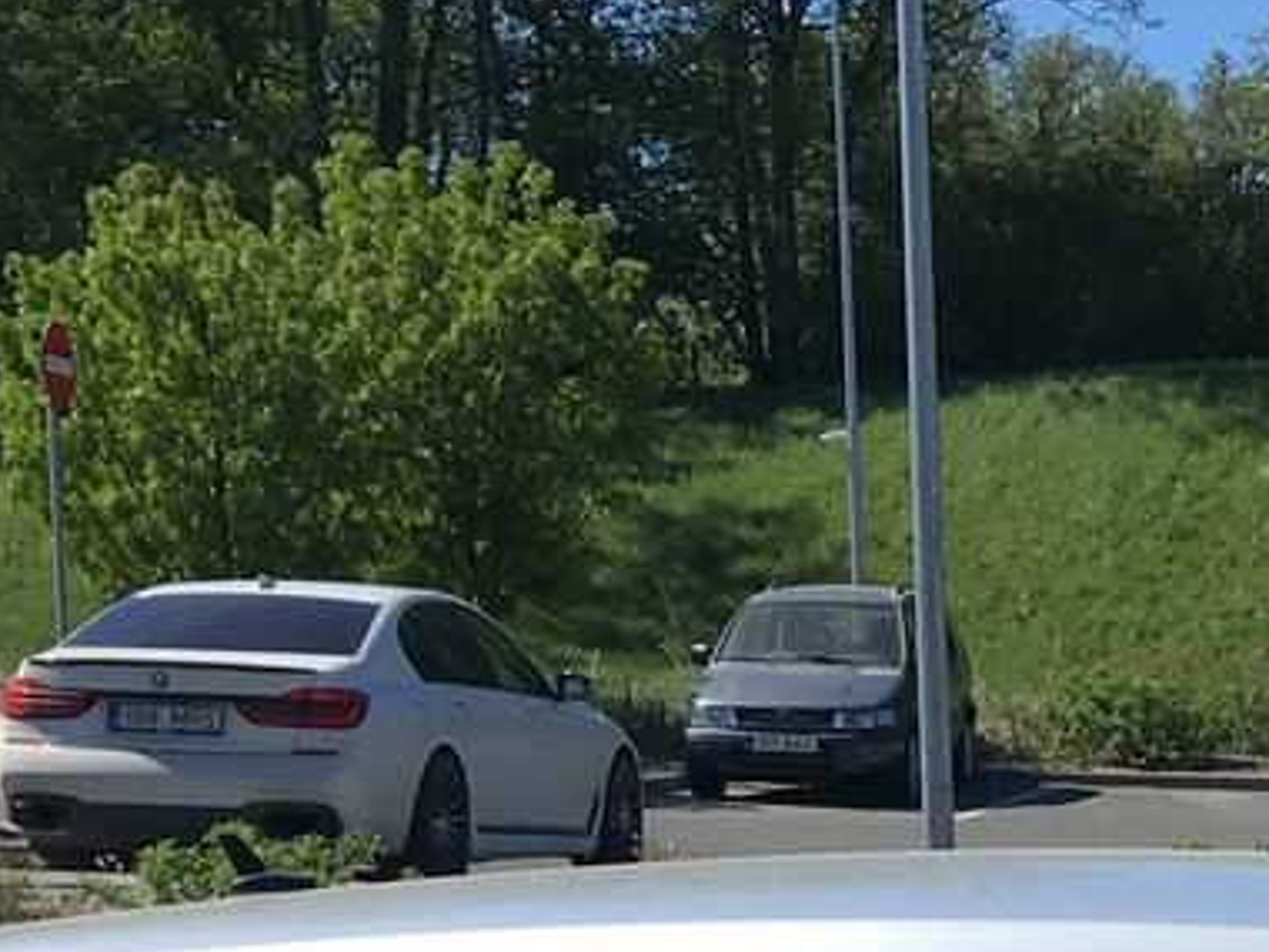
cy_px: 1717
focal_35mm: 122
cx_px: 1626
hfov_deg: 15.4
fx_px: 4472
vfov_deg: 11.3
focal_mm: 4.15
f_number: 2.2
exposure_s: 1/1304
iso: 25
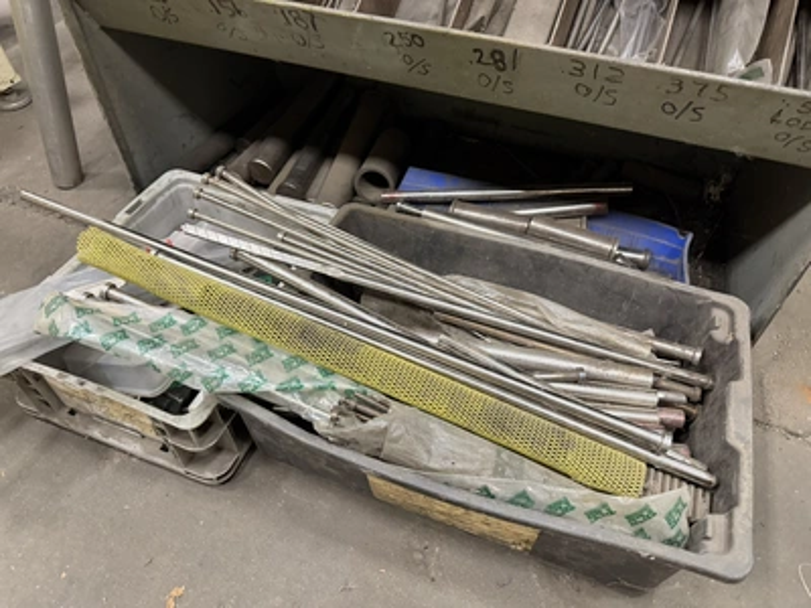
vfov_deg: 56.8
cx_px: 406
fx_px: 562
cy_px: 304
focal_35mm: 24
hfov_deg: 71.6
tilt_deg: -47.1
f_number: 1.78
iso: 640
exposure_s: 1/60
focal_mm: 6.76
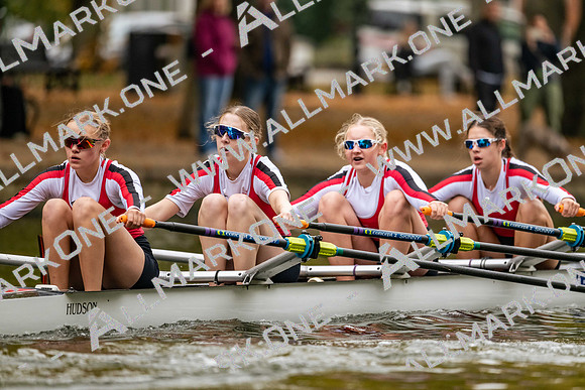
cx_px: 292
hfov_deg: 5.2
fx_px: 6501
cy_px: 195
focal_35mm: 400
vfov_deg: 3.4
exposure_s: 1/2500
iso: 2500
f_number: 4.5
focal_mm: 400
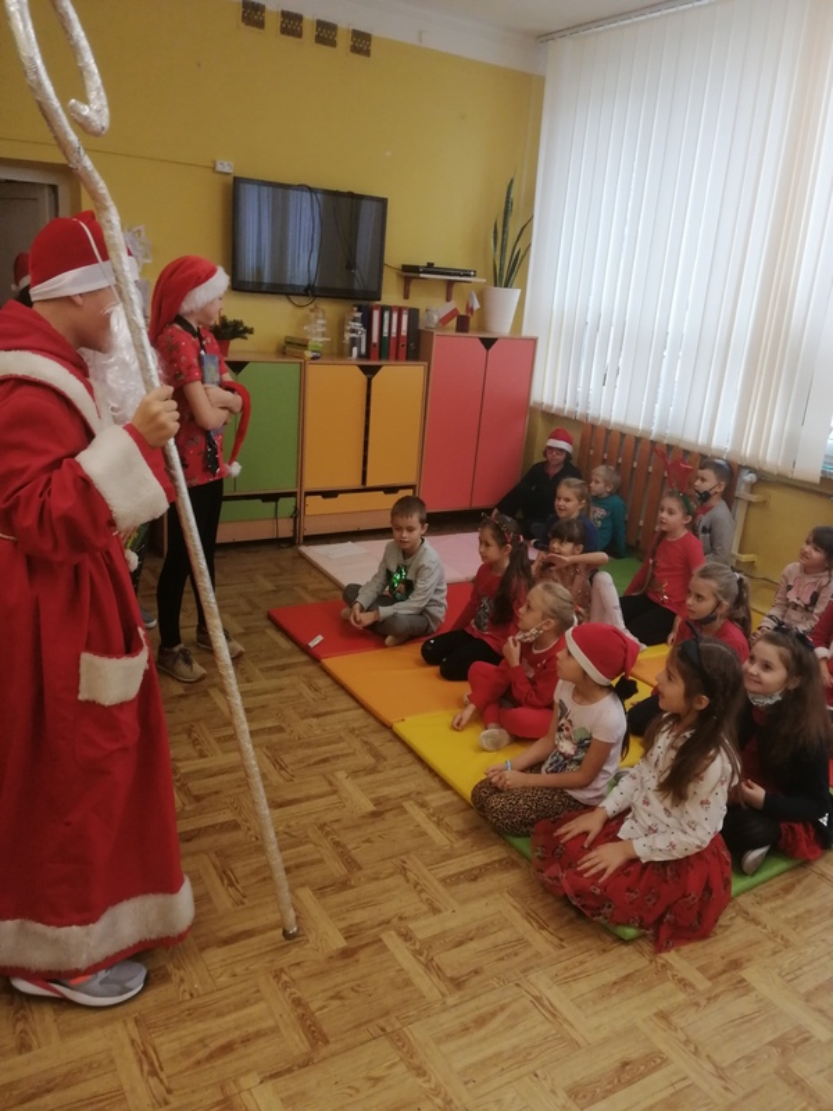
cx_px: 416
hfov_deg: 51.4
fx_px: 866
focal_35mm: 27
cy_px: 556
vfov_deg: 65.3
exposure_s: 1/100
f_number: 1.8
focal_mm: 3.96
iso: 250
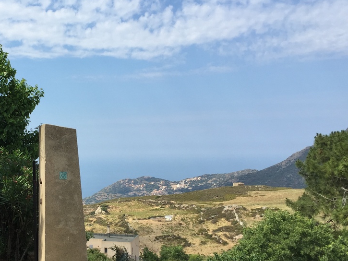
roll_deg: -0.2
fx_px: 483
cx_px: 68
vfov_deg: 30.3
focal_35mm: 48
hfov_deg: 38.1
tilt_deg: +2.0
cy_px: 142
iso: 32
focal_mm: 4.15
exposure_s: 1/2083
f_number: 2.2
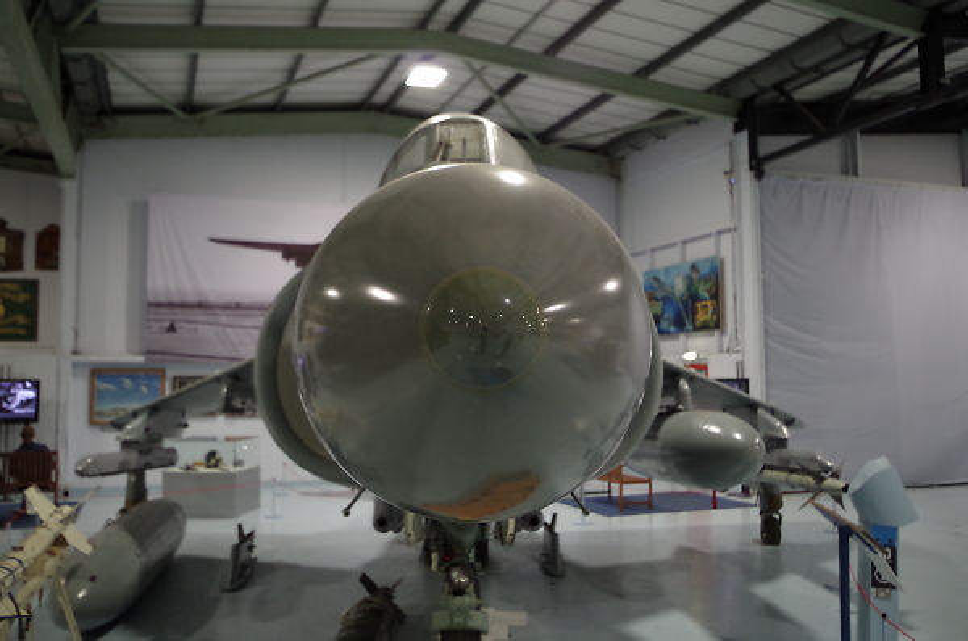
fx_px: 912
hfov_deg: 55.9
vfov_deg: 38.7
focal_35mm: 34
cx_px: 484
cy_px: 320
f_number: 4
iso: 1600
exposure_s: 1/50
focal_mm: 23.13
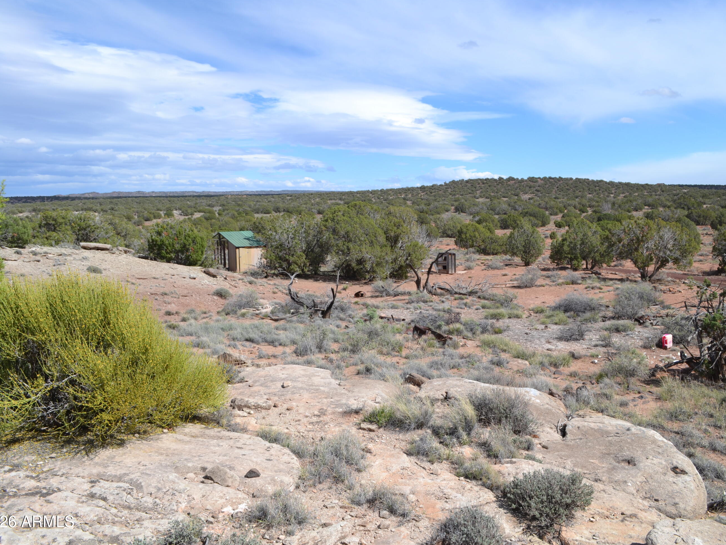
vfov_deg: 46.8
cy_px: 267
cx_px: 400
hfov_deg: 59.8
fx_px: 629
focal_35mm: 30
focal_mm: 18
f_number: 8
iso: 100
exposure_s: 1/250
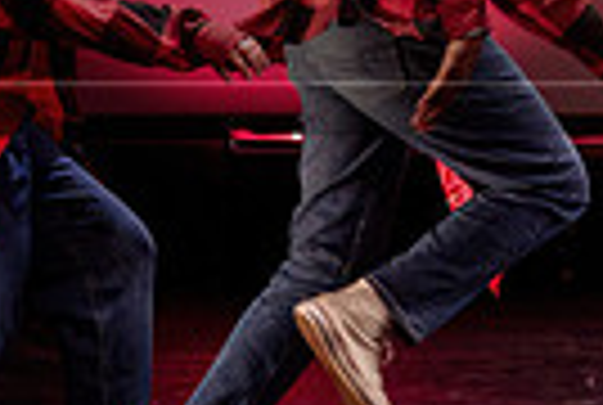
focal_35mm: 486
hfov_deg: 4.2
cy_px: -199
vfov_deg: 2.8
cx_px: 842
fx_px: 8159
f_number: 2.8
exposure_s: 1/200
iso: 1600
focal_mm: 100
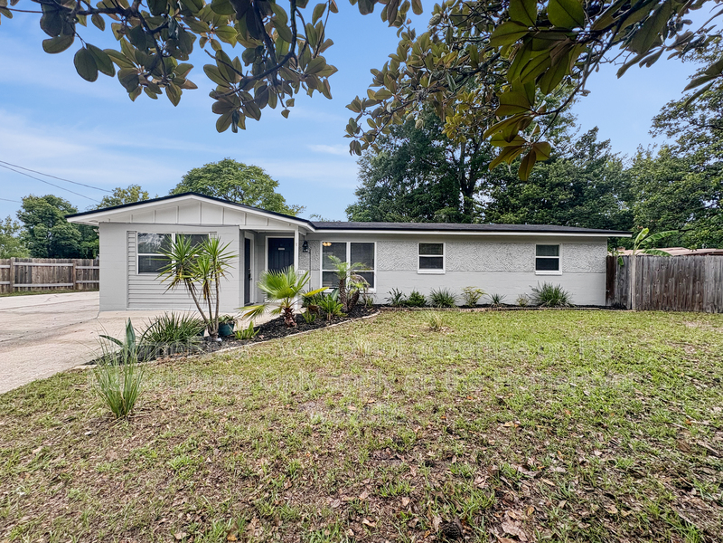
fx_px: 292
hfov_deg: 102.1
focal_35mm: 14
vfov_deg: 85.7
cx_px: 362
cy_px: 272
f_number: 2.2
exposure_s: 1/430
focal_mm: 2.22
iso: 64
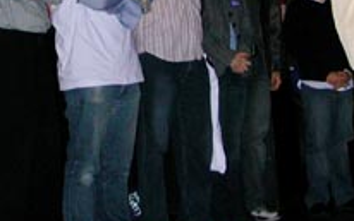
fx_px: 917
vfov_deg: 13.5
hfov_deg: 21.6
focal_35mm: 95
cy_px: -13
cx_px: 82
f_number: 2.7
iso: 200
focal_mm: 5.6
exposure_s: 1/59.9
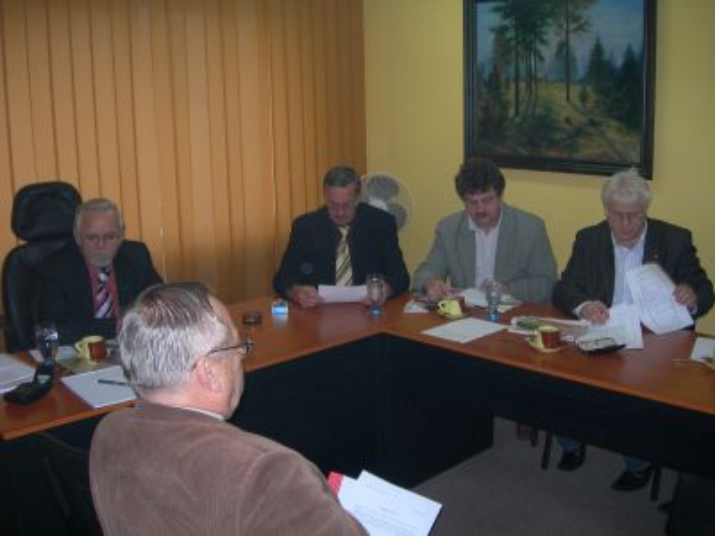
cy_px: 268
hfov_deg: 49.0
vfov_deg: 37.7
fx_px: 785
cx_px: 358
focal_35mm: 38
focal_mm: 7.8
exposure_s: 1/60.1
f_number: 2.8
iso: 120
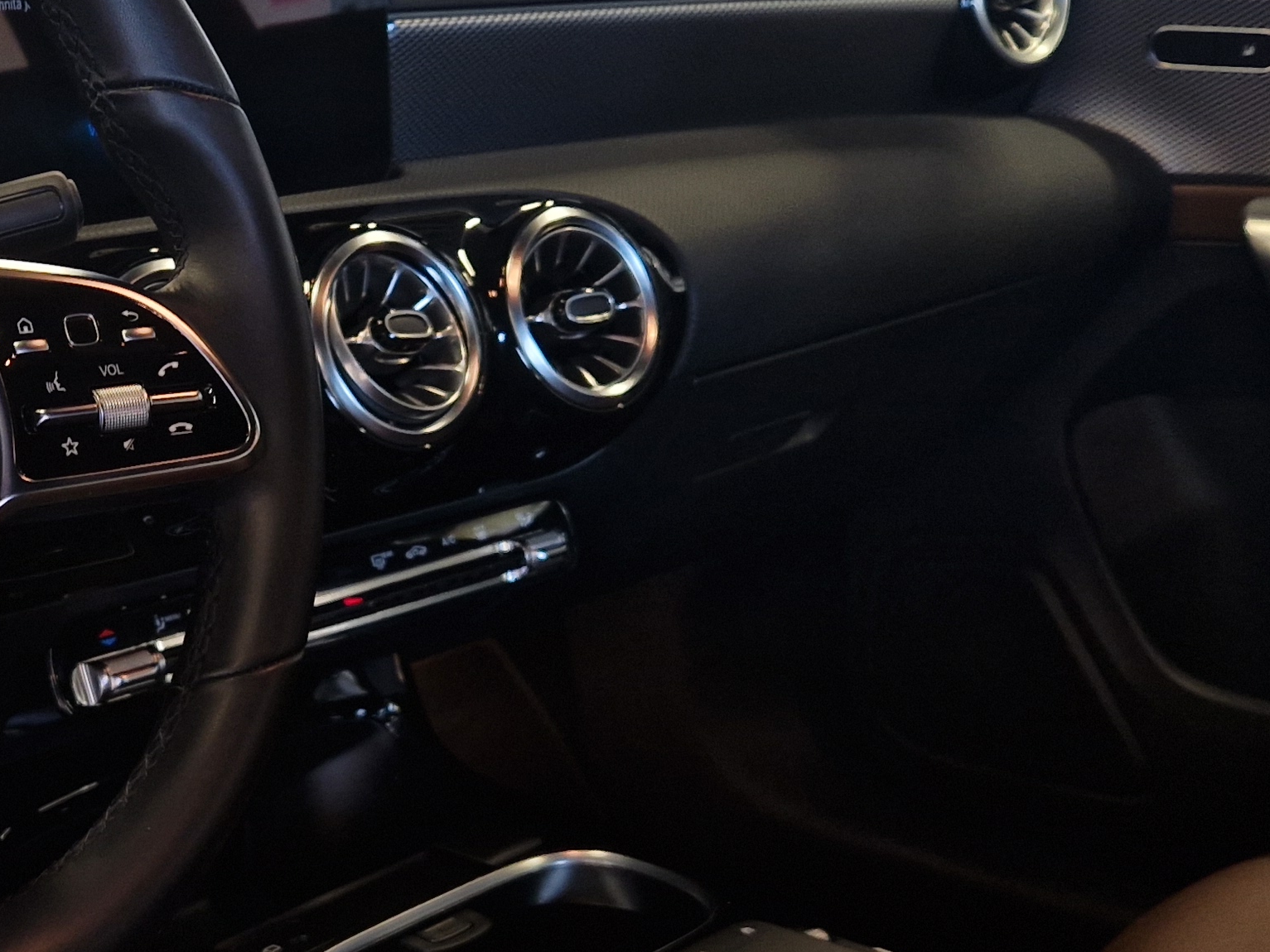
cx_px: 218
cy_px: 637
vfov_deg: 24.3
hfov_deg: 31.2
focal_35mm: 60
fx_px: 2201
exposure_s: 1/50
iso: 80
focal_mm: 5.4
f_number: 1.8
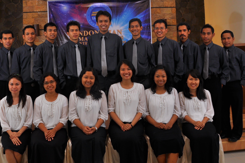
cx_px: 100
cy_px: 62
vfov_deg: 34.8
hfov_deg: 50.5
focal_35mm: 38
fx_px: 258
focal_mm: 18
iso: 200
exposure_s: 1/30
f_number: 7.1
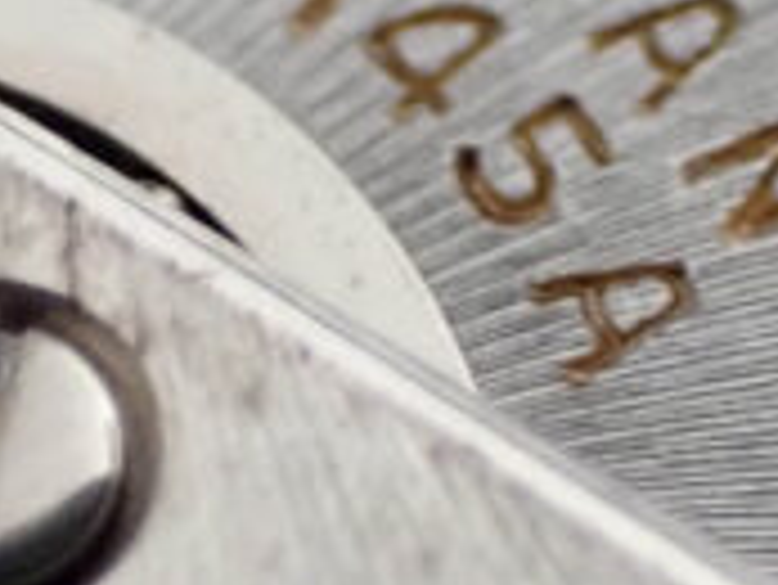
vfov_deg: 4.0
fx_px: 8434
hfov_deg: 5.3
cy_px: 184
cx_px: 315
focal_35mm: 375
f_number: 3.3
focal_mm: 9.65
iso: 800
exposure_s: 1/100
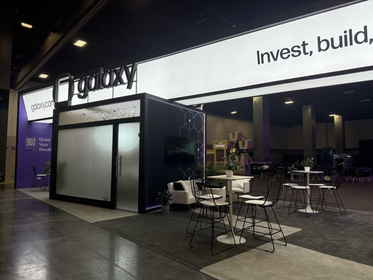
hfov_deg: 71.6
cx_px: 186
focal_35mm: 24
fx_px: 259
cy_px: 140
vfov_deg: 56.8
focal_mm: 6.76
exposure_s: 1/225
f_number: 1.78
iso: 200
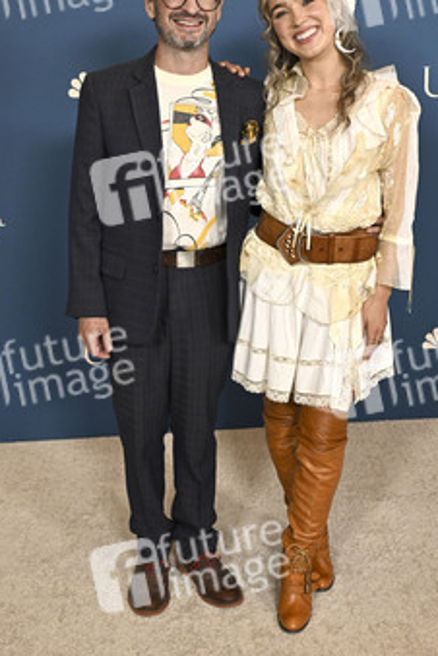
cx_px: 246
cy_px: 277
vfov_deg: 42.6
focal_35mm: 46
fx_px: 839
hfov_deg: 29.2
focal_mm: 39
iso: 2000
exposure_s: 1/320
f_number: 5.6
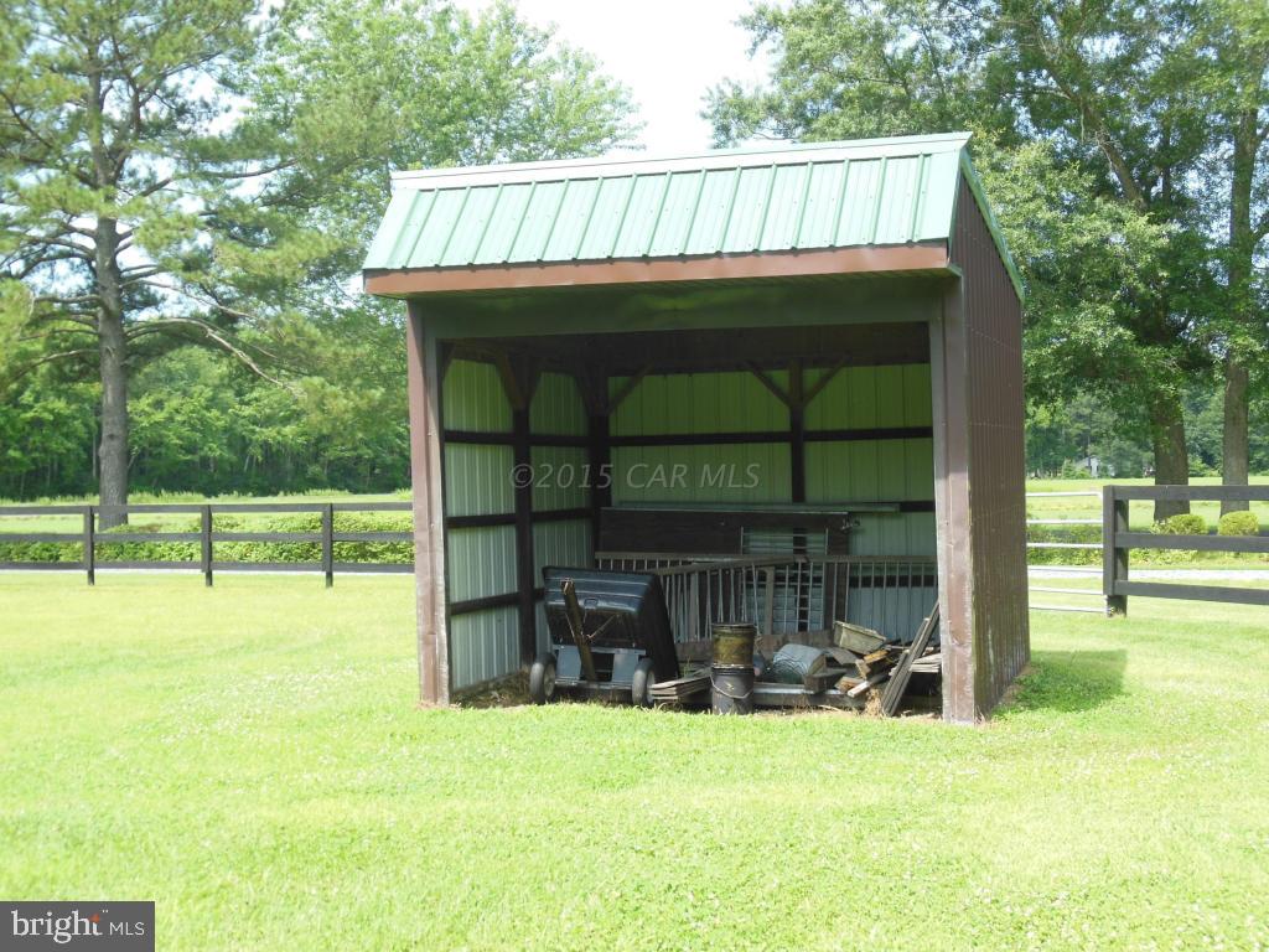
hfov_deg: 38.2
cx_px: 634
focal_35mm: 50
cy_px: 476
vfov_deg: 29.1
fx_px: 1833
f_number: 4
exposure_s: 1/250
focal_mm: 8.9
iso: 125
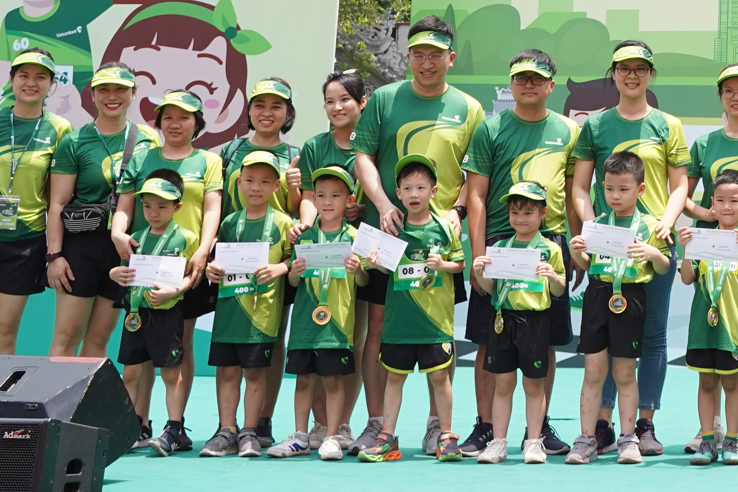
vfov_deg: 15.1
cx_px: 964
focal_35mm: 85
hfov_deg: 21.6
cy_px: -200
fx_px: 1743
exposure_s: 1/1250
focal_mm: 28
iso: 500
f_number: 5
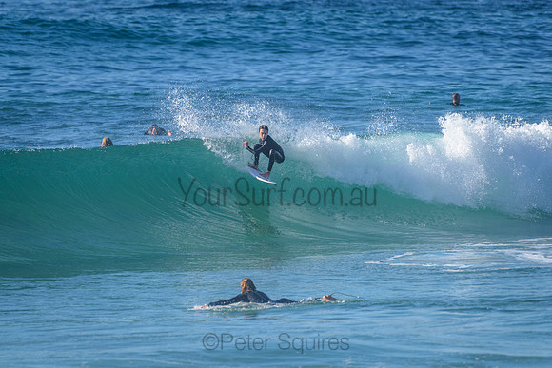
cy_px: 154
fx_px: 9398
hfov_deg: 3.4
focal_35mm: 613
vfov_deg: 2.2
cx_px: 259
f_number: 5.6
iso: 220
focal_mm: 500
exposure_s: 1/2000
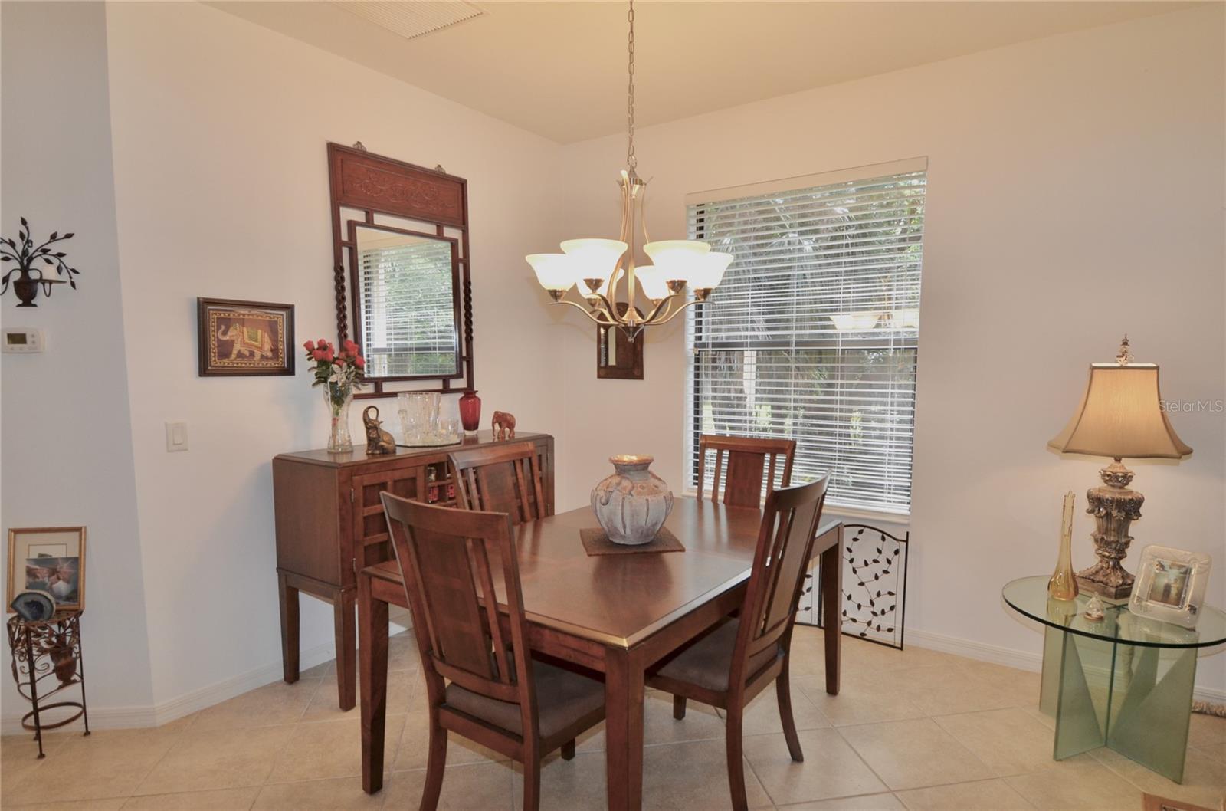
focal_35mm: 36
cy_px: 406
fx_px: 1223
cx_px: 613
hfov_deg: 53.2
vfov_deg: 36.7
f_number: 4
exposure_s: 1/60
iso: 500
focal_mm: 24
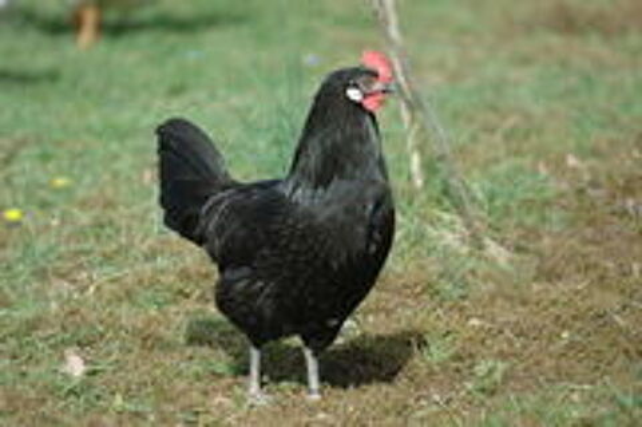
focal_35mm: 600
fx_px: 10689
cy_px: 214
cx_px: 321
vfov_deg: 2.3
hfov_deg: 3.4
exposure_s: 1/1000
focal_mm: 400
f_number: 5.6
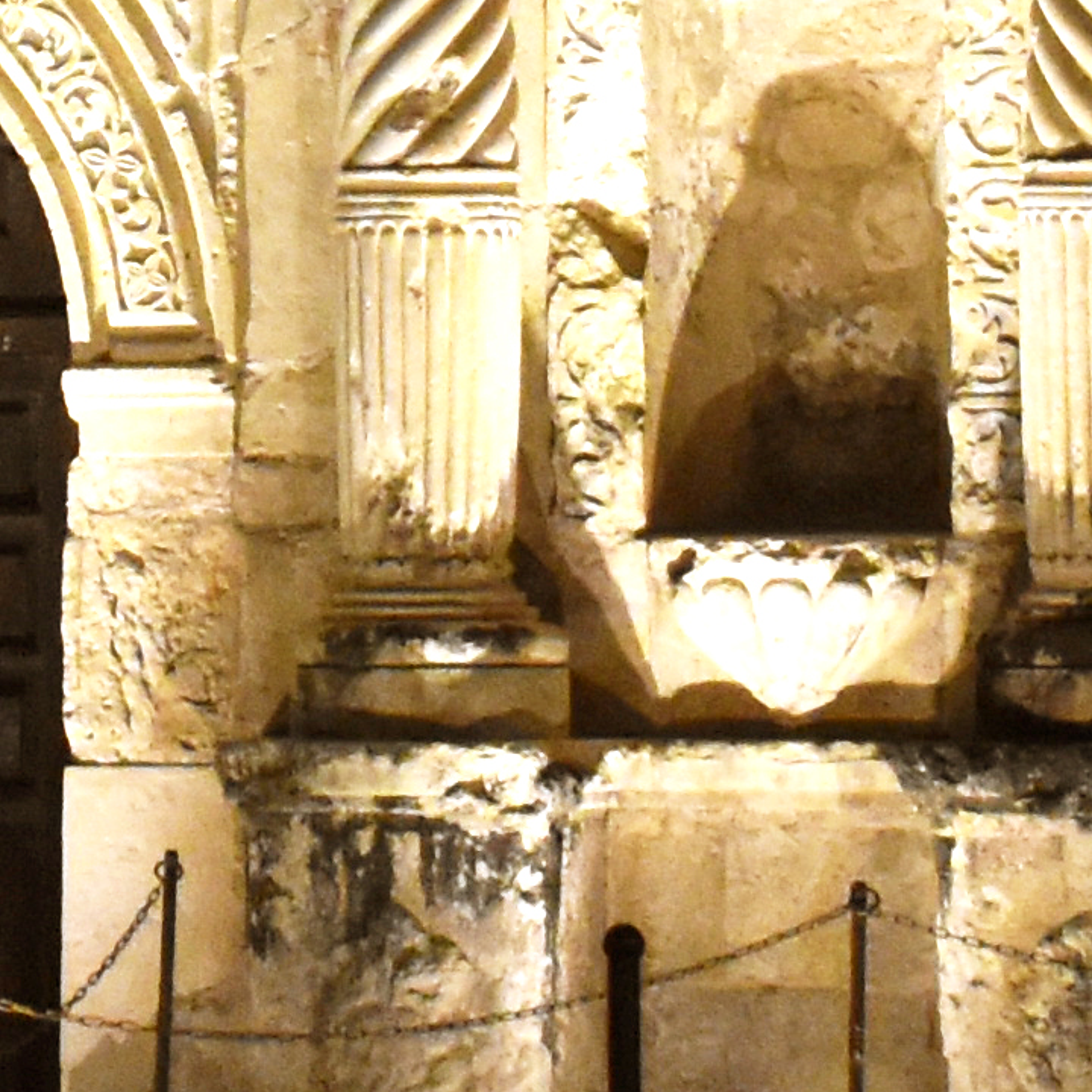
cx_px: 170
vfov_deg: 6.8
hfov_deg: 6.9
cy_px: -613
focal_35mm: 255
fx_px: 9101
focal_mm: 24
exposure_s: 1/40
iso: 2200
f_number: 4
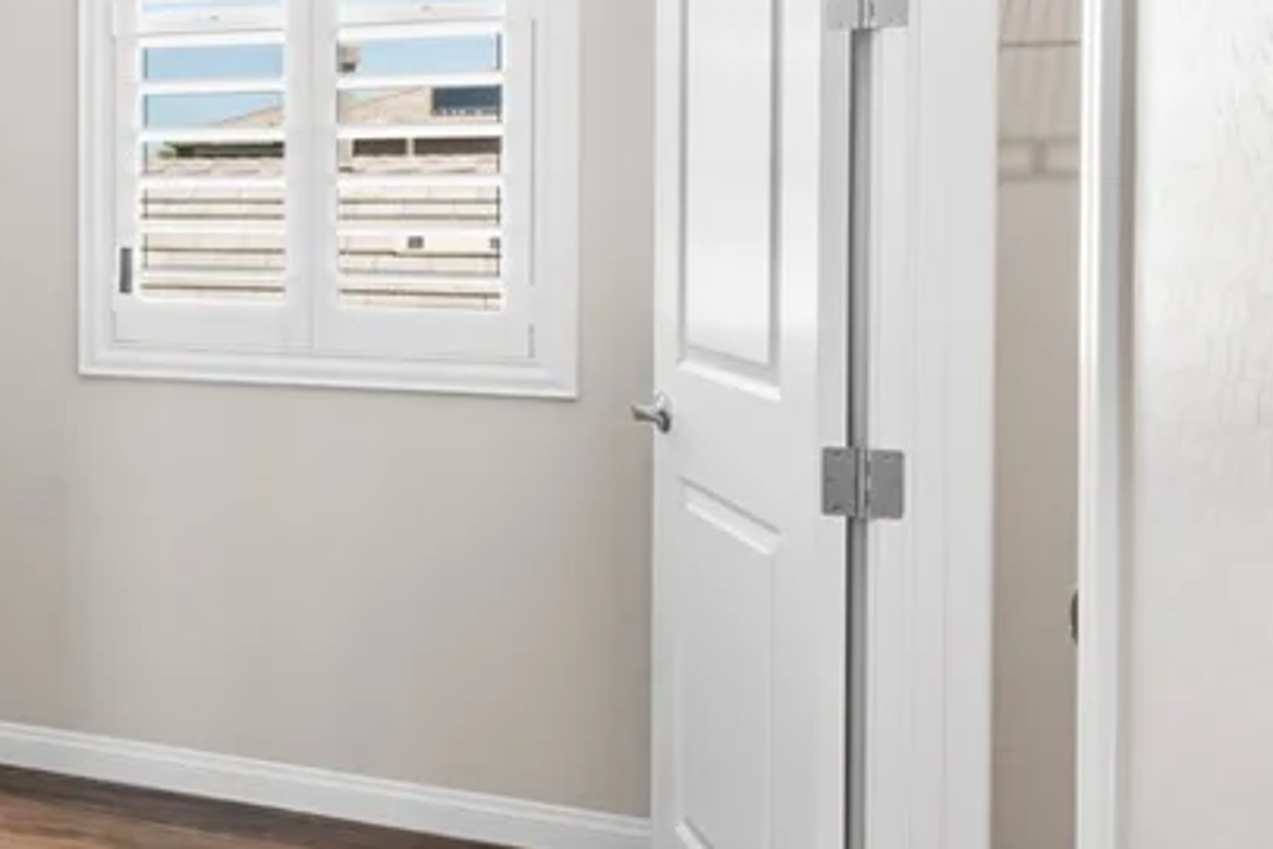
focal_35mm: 43
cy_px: 215
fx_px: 1520
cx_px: -280
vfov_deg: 30.7
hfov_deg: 35.2
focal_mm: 17
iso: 400
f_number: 8
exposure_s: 1/3
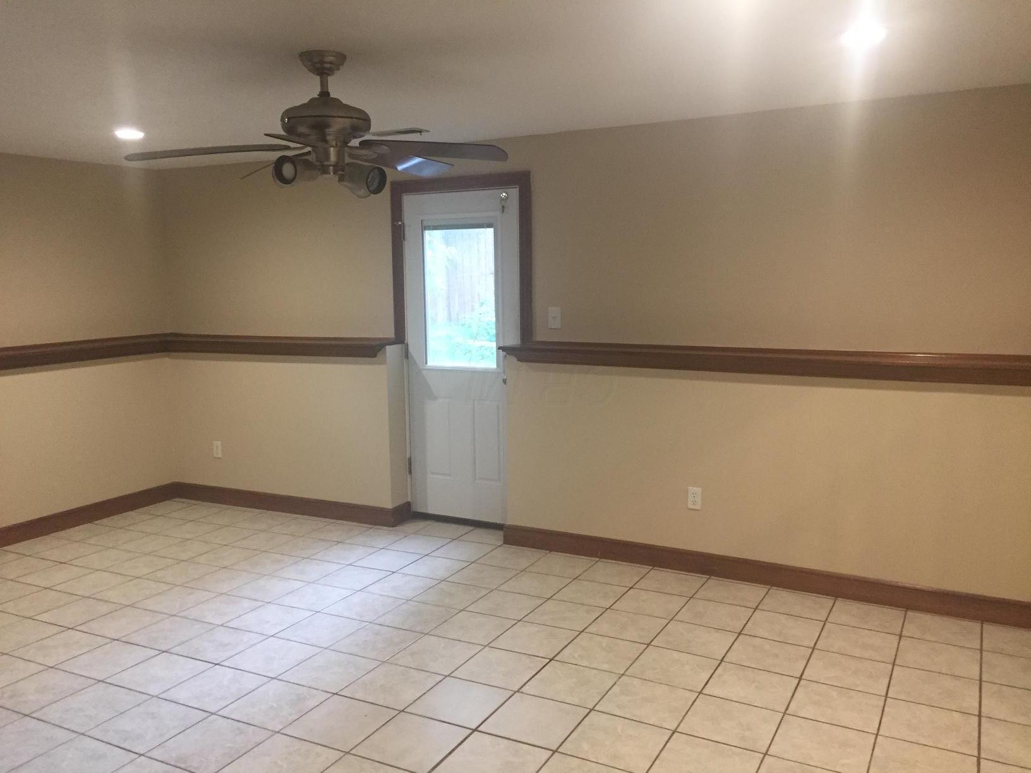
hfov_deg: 61.7
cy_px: 386
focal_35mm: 29
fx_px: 864
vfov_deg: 48.2
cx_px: 516
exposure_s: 1/30
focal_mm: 4.15
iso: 160
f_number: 2.2
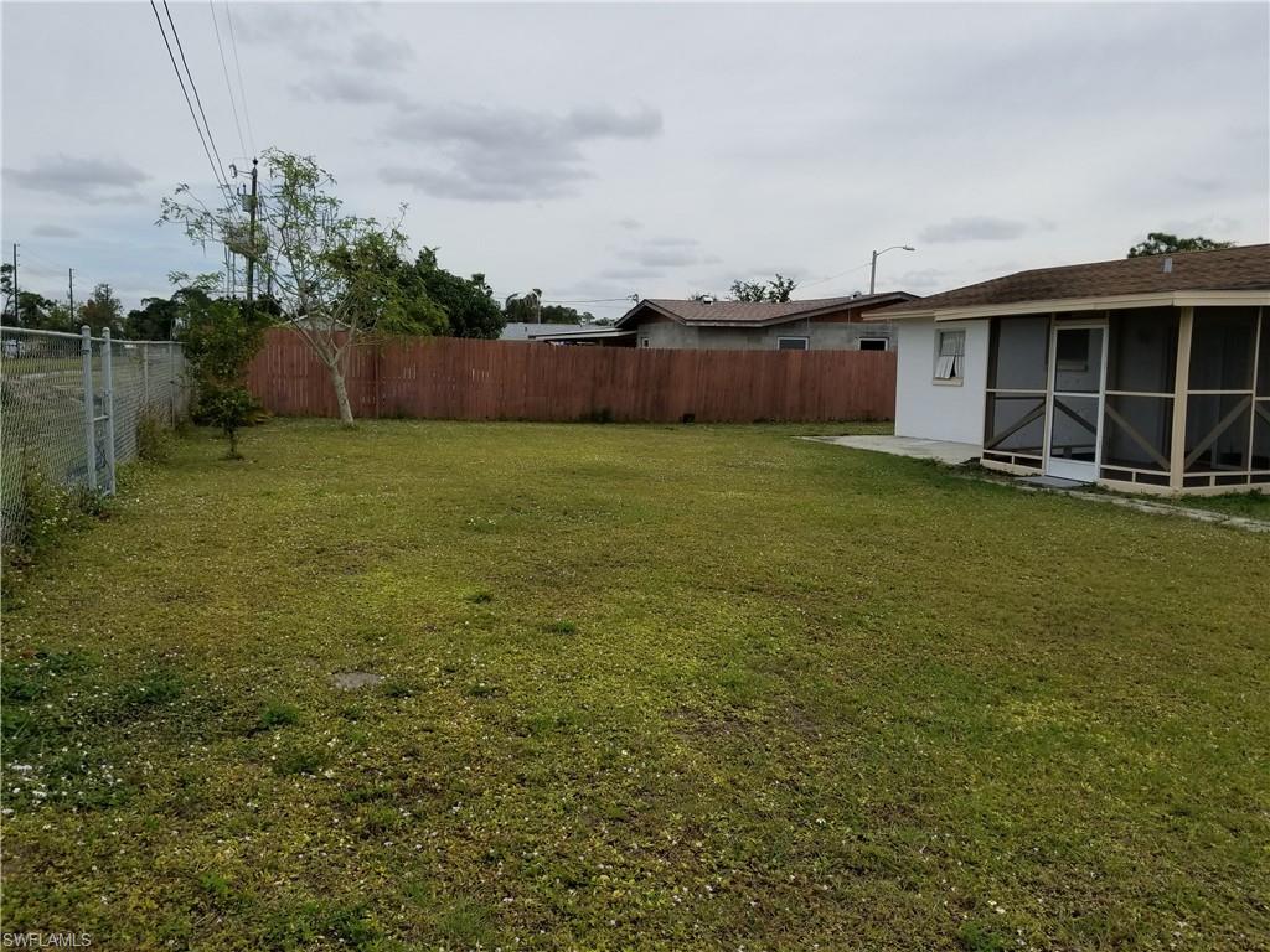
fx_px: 954
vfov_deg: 53.1
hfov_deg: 67.3
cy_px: 476
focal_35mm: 26
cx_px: 635
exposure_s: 1/2984
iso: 50
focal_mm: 4.25
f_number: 1.7
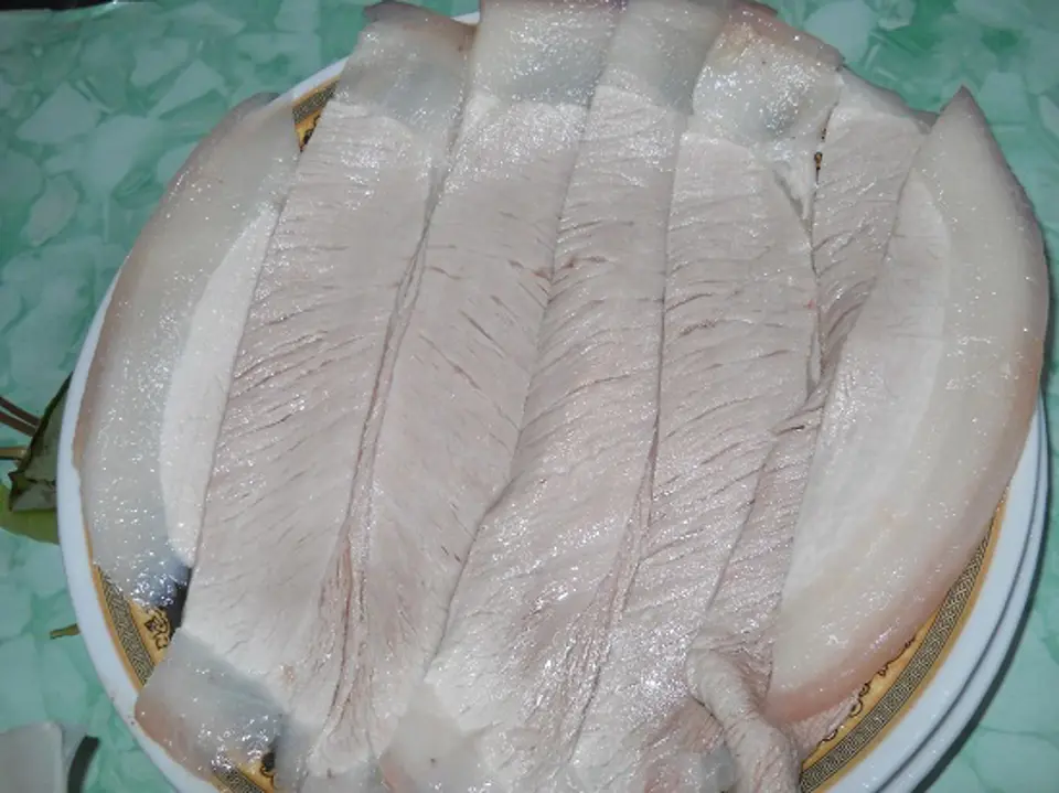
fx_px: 1254
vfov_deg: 35.1
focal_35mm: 41
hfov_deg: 45.8
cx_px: 530
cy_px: 396
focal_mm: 6.72
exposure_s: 1/30
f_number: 5.5
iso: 80
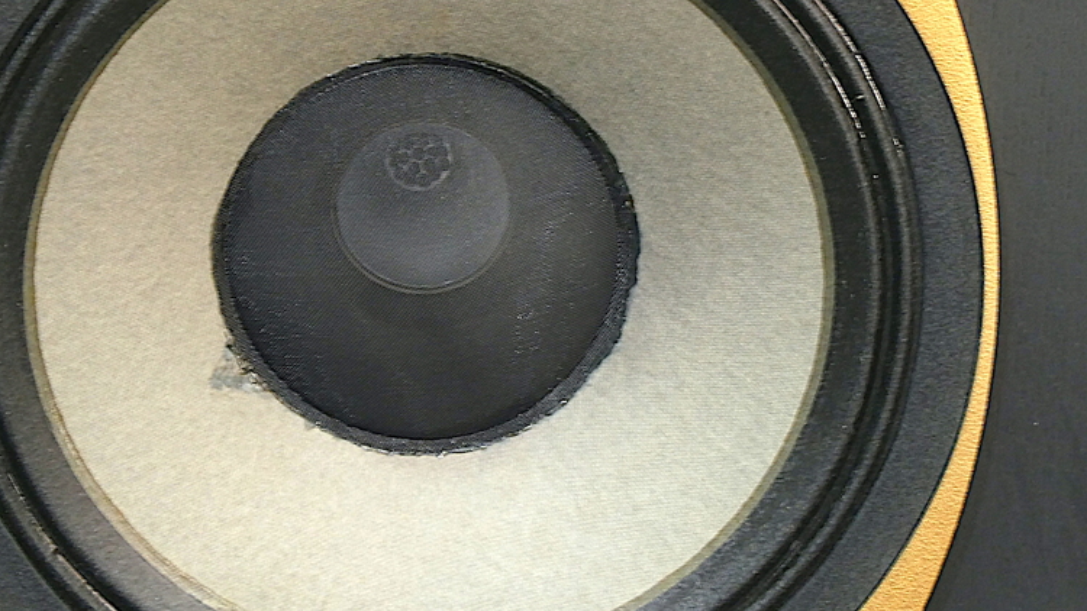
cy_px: 295
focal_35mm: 223
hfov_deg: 9.7
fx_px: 6428
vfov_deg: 5.4
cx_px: 423
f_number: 5.5
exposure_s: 1/2
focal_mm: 28.7
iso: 200
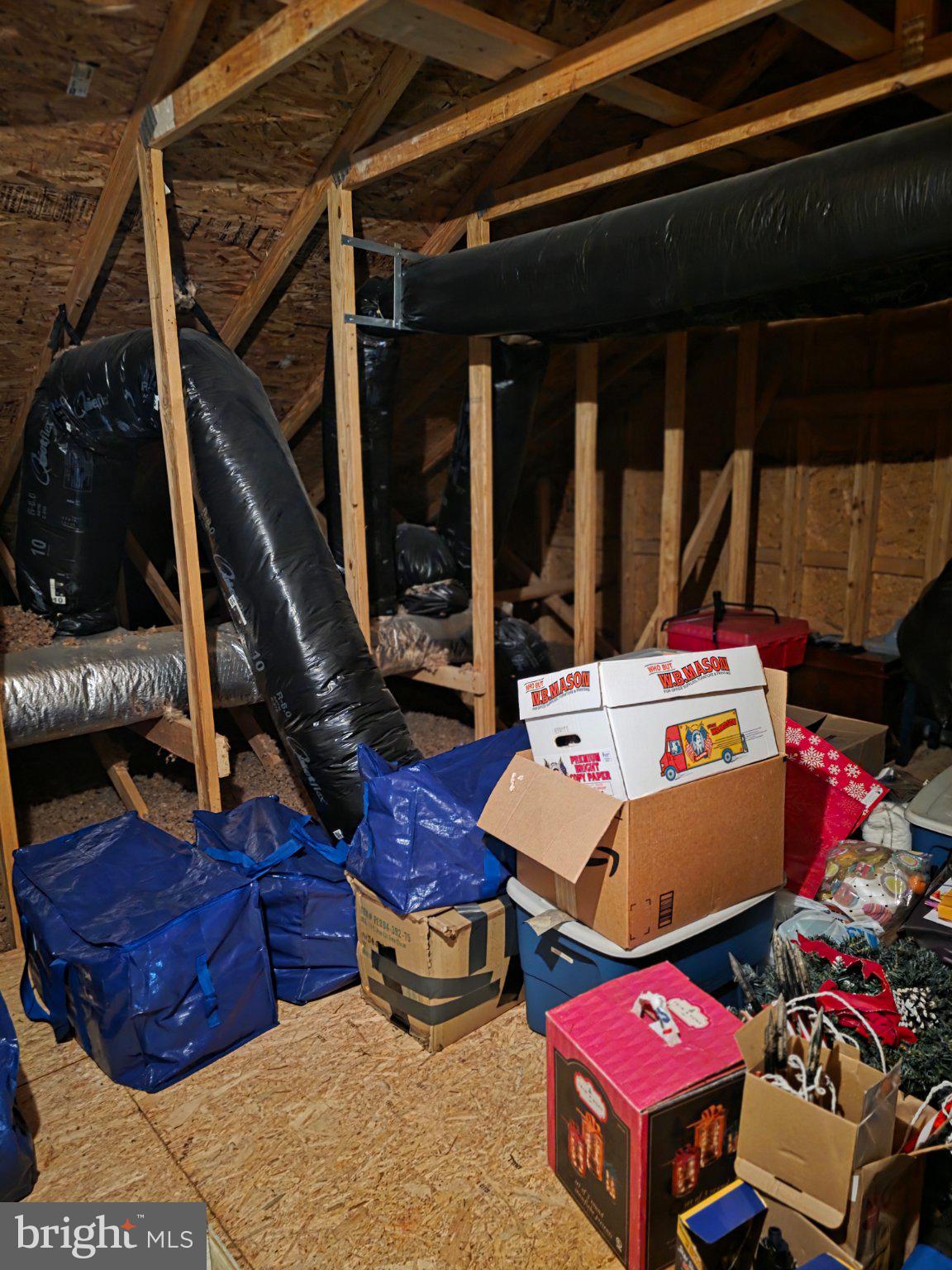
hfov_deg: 58.9
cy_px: 635
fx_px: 843
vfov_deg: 73.9
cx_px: 476
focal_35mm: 23
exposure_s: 1/17.2
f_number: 1.7
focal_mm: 6.3
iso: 2000
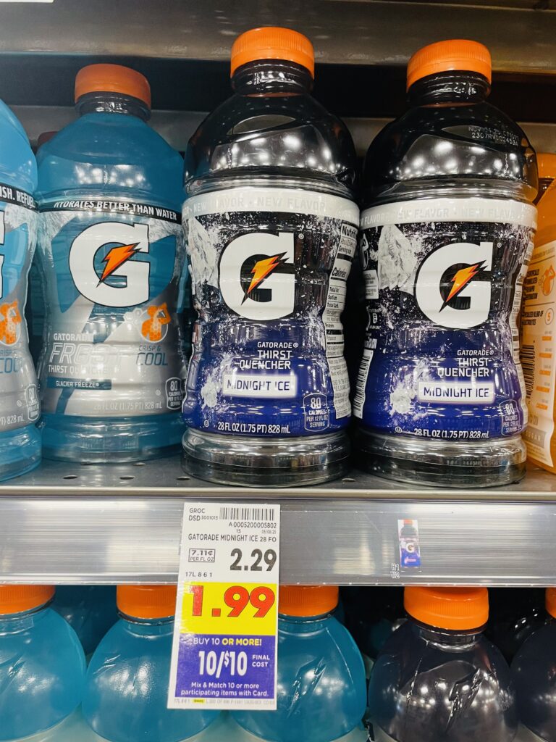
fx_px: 557
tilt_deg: -4.9
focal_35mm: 26
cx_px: 278
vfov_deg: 67.3
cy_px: 371
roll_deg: -1.6
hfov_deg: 53.1
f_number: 1.6
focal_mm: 4.2
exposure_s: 1/60
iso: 160
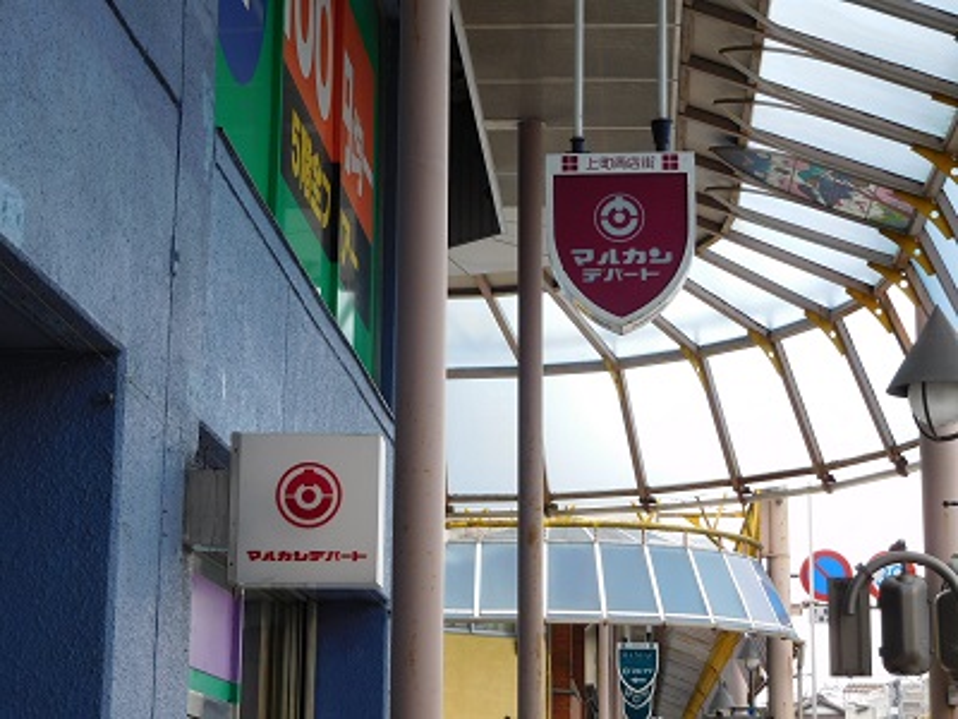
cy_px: 360
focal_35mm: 80
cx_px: 479
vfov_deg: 18.4
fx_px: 2214
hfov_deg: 24.4
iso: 125
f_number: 4.6
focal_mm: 14.3
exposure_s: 1/200
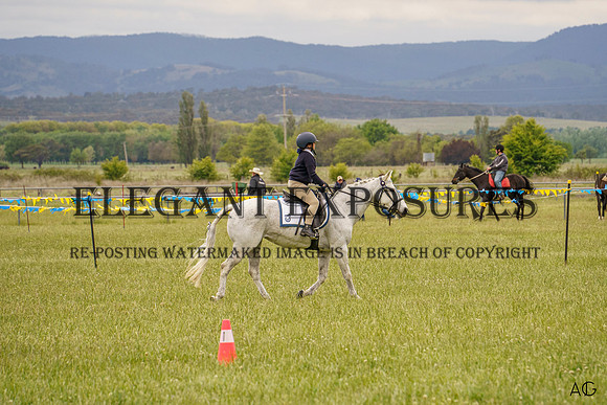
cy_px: 195
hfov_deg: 7.4
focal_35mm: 279
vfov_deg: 4.9
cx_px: 344
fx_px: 4708
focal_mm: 200
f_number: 5.6
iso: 800
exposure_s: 1/1600
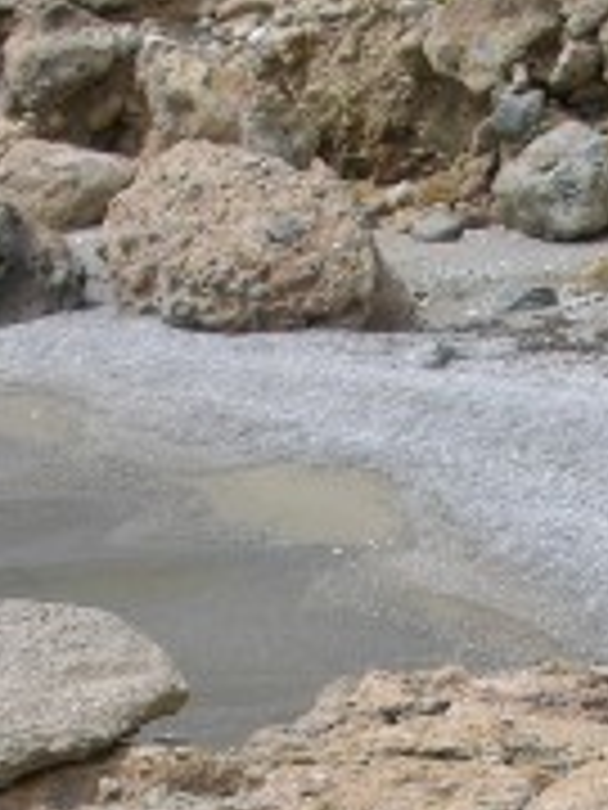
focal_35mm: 149
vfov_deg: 13.0
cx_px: 644
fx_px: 3489
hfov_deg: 9.9
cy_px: 922
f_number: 6.3
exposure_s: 1/228
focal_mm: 8.9
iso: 50
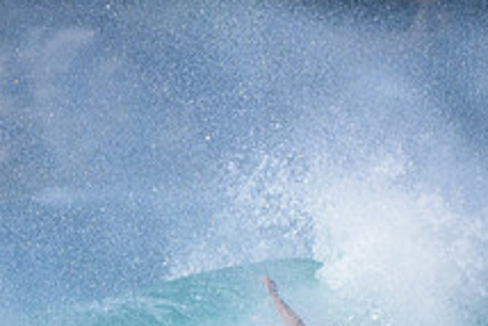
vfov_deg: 0.5
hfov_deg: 0.8
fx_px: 36813
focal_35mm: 2714
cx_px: 205
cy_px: 393
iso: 1100
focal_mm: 1000
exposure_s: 1/2000
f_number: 11
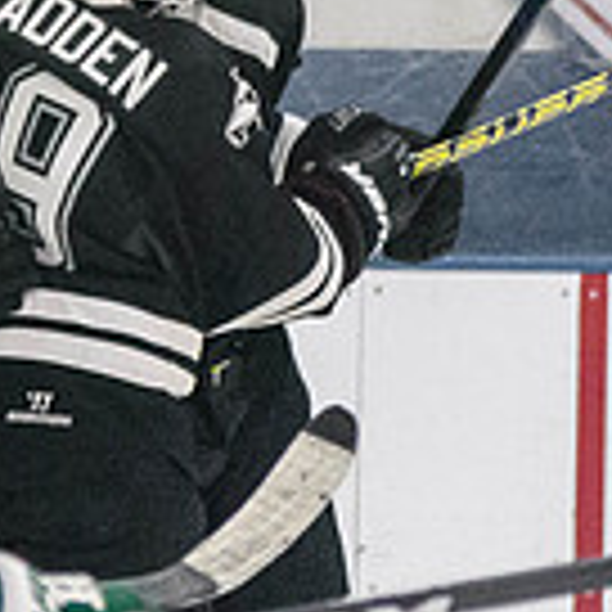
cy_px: 26
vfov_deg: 2.2
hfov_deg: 2.2
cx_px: 162
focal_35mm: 781
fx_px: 15622
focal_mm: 120
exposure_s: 1/1250
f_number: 4
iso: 8000
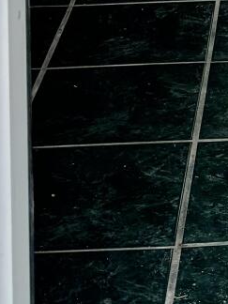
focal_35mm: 148
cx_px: 440
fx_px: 1300
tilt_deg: -0.6
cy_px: -542
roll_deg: +0.2
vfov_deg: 10.4
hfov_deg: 9.4
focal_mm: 6.76
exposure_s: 1/522
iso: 80
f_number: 1.78
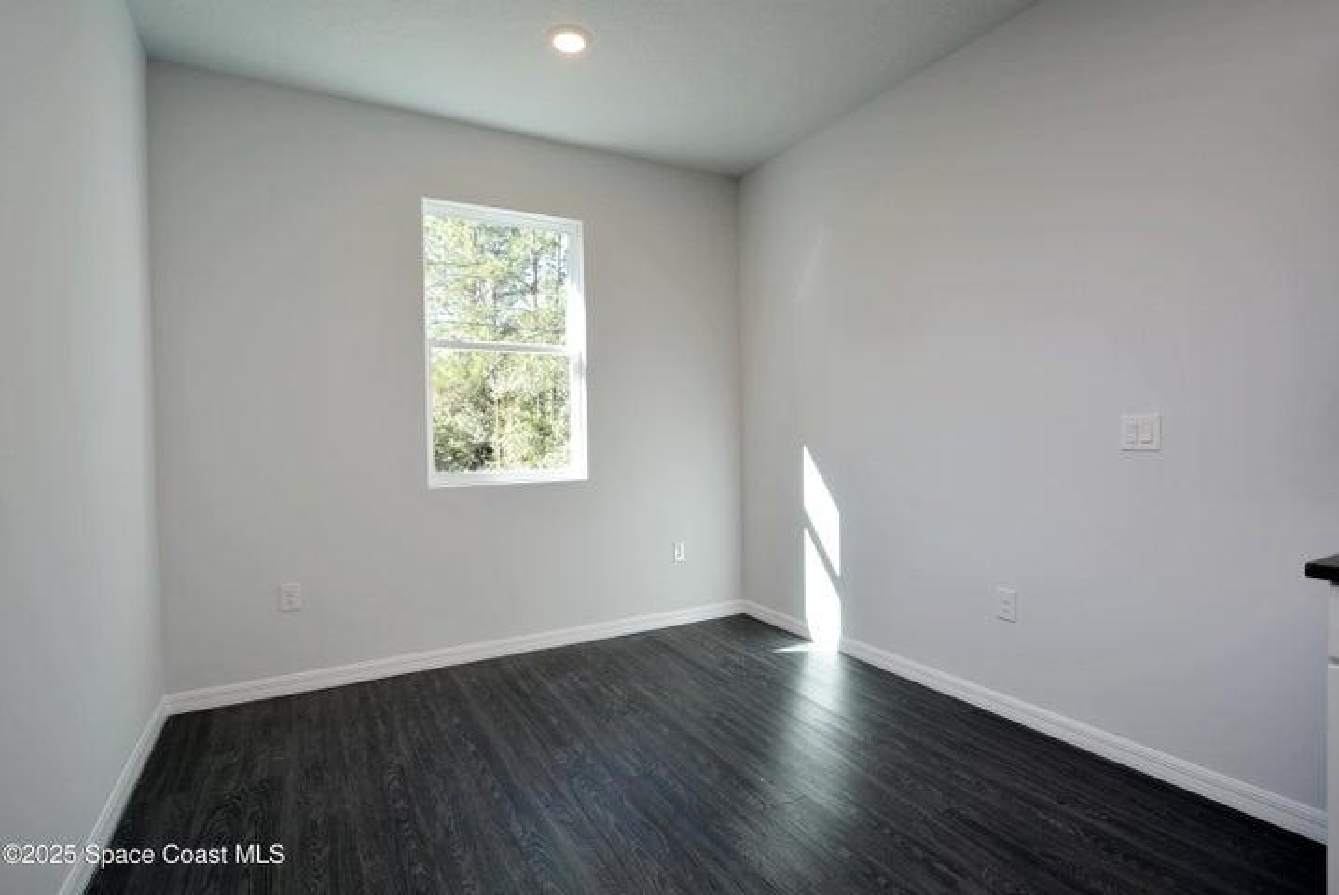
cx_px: 670
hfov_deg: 90.0
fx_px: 670
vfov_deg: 67.5
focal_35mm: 18
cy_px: 448
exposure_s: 1/80
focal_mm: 12
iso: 200
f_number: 4.5
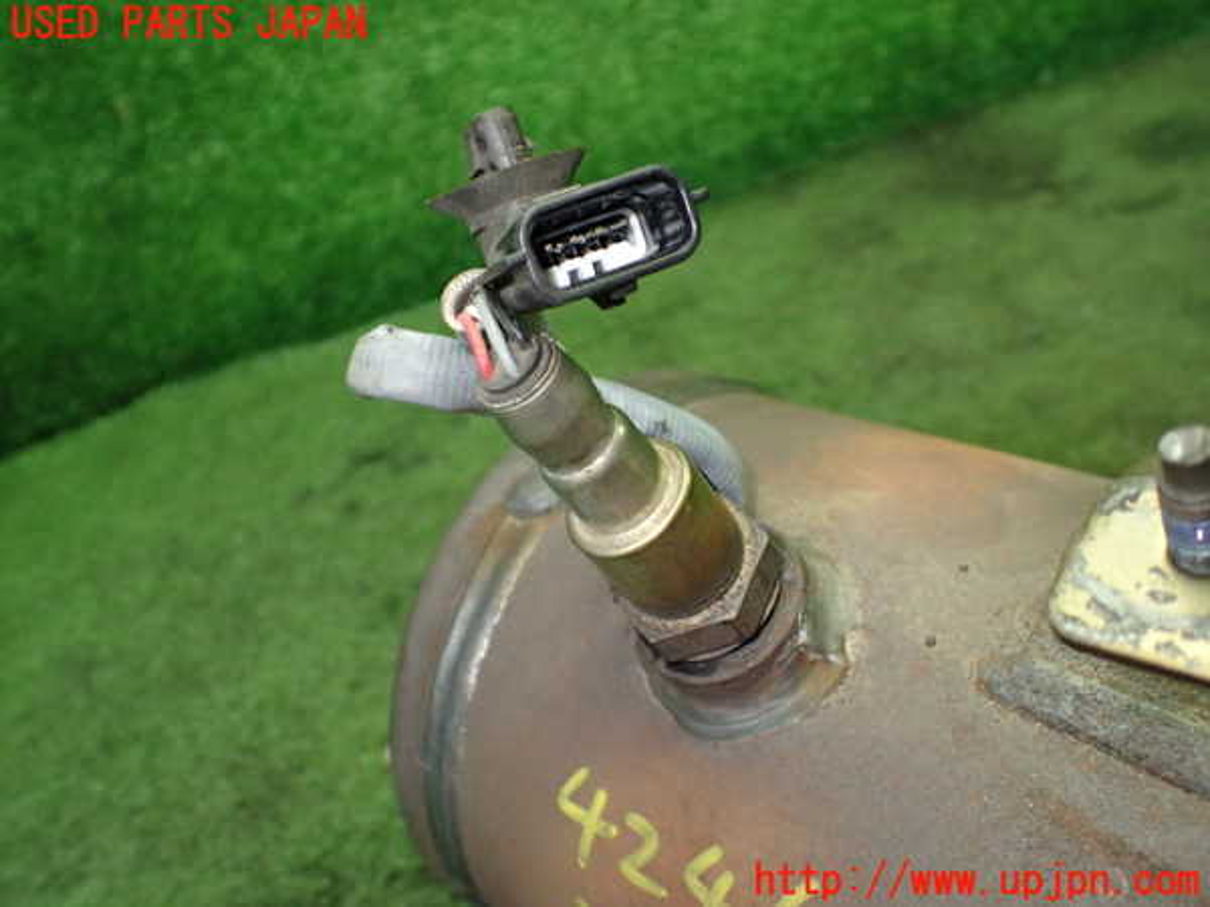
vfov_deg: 46.8
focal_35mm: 30
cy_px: 454
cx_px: 605
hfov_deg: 60.0
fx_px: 1049
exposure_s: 1/125
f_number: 2.3
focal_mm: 5.4
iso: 640
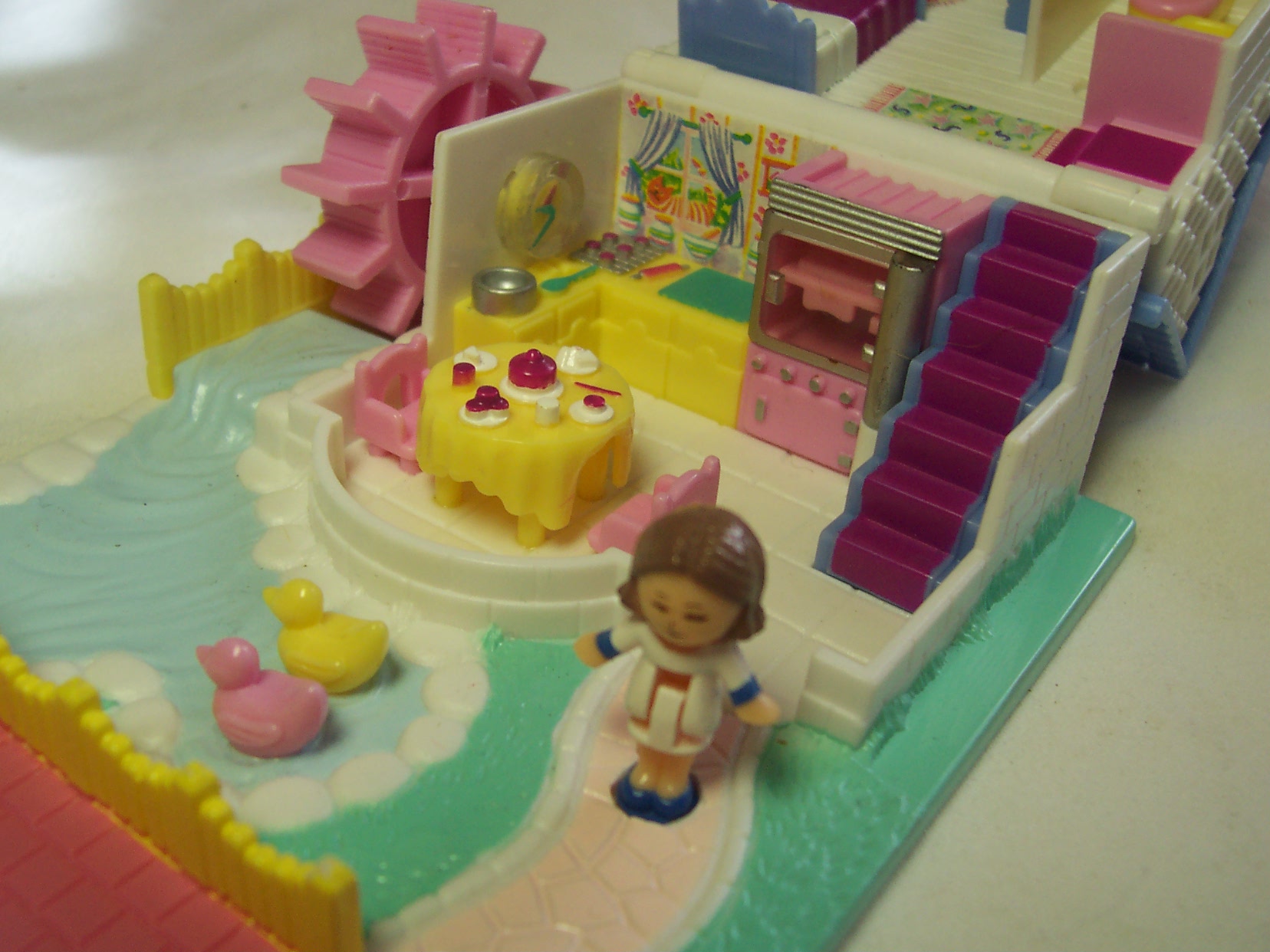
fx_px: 1357
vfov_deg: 38.7
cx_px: 635
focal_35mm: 37
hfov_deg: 50.1
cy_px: 476
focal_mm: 5.6
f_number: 2.8
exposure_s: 1/125
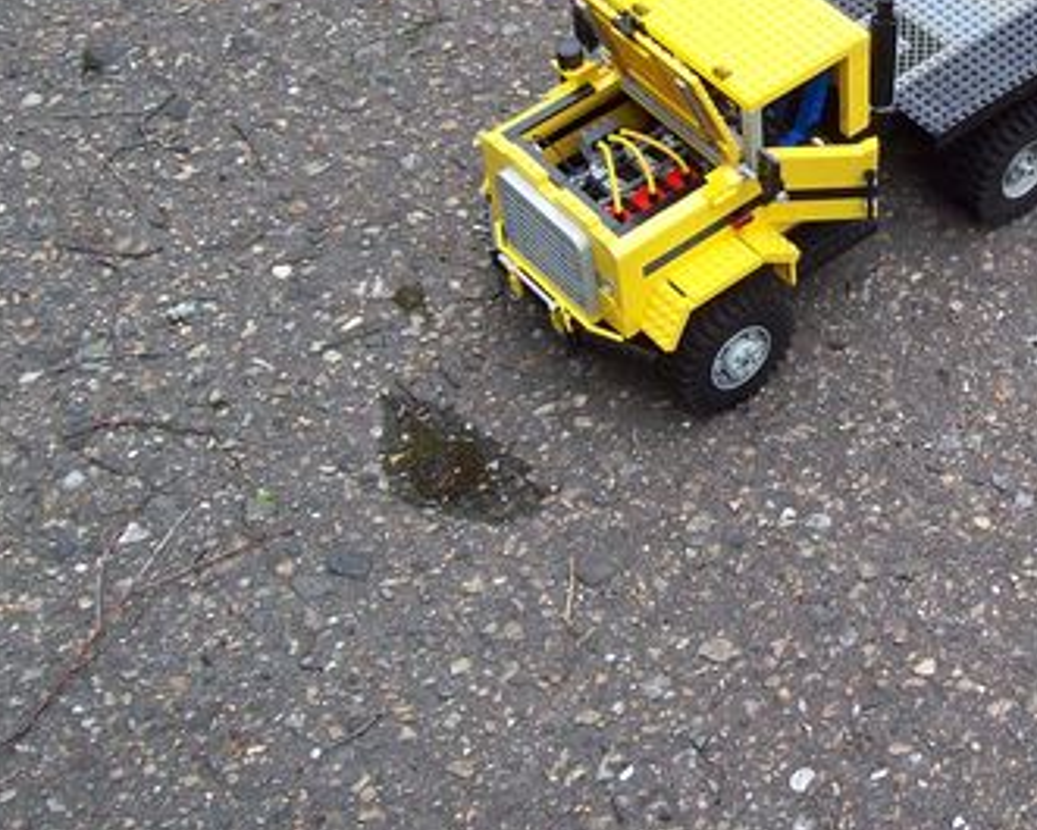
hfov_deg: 27.3
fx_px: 2088
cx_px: 843
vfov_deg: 22.3
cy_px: 204
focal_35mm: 68
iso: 80
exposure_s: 1/115
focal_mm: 6
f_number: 2.7
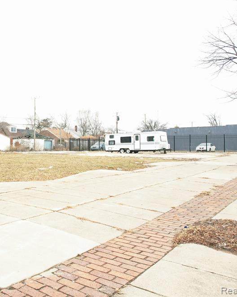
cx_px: 36
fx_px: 281
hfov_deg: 42.9
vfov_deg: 55.7
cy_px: 144
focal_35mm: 32
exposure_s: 1/161
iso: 100
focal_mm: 8.38
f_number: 2.8
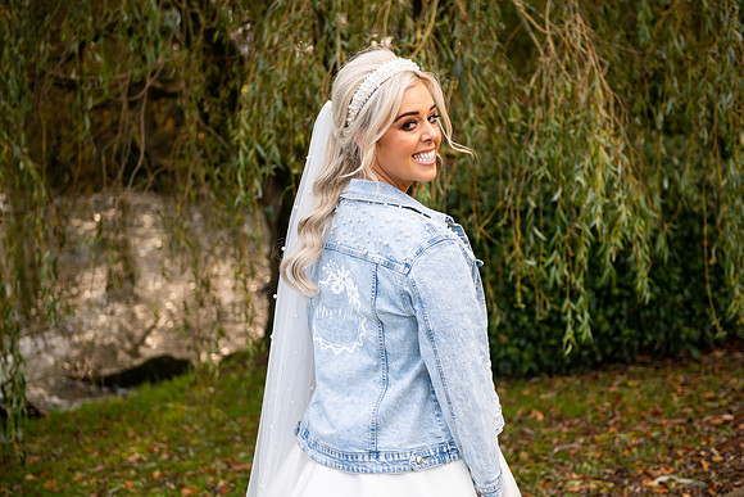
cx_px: 372
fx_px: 1158
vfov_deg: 24.2
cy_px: 248
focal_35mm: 56
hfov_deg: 35.6
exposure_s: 1/160
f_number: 3.5
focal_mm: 56
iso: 160
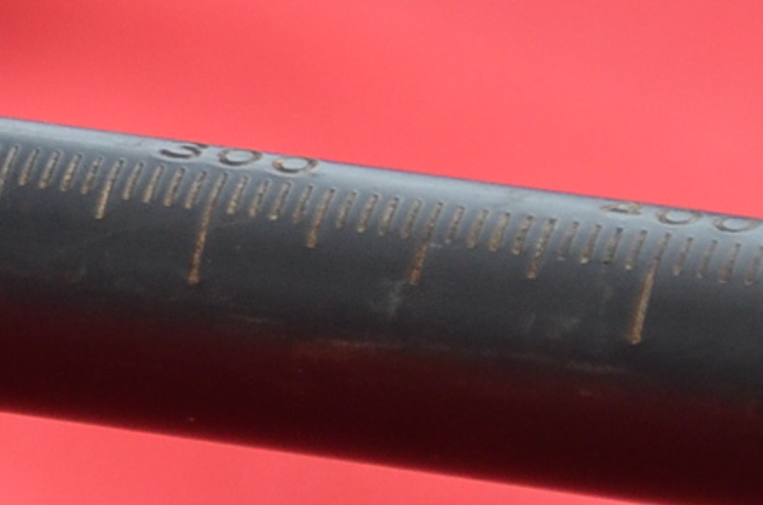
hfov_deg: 1.8
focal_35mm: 1135
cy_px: 57
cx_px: -923
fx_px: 23991
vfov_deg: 1.2
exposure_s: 1/250
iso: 640
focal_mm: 135
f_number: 5.6
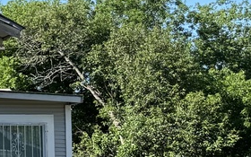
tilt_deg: +4.4
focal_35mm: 131
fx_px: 896
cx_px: -369
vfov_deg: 10.0
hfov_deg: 12.3
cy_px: 112
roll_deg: -1.7
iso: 80
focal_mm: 6.86
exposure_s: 1/1678
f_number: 1.78
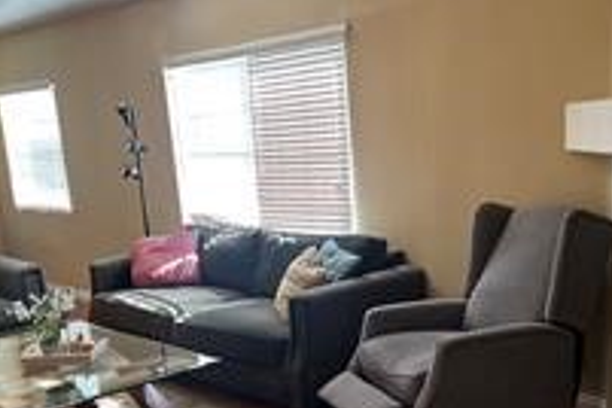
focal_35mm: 46
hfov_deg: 42.7
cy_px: 335
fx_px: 782
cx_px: 321
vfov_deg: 28.5
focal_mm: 5.7
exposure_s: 1/108
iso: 125
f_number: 1.5
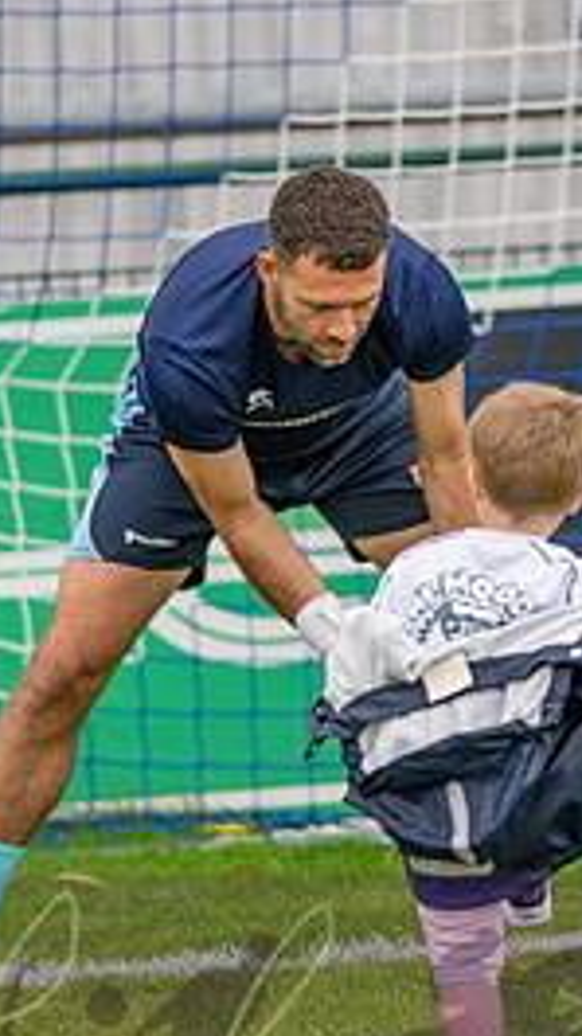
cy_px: 555
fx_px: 6587
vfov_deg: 9.0
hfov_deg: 5.1
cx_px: 363
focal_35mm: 240
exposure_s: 1/6400
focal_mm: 135
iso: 1000
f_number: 1.8
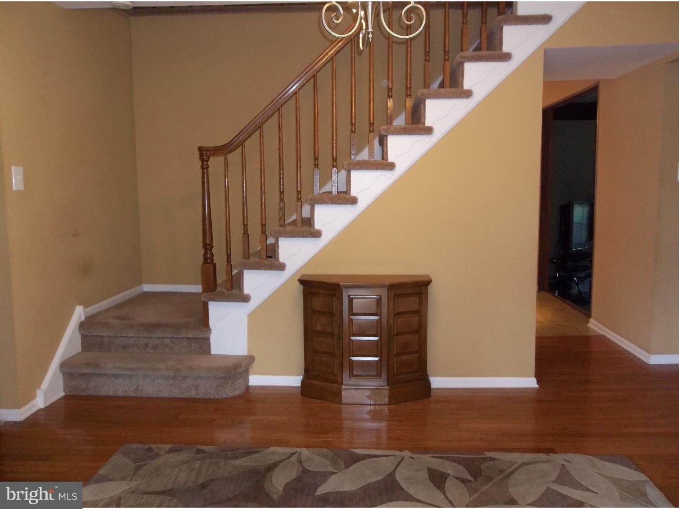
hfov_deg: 65.3
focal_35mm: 27
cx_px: 340
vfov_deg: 51.4
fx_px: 530
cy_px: 254
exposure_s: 1/30
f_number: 3.5
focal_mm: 4.9
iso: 320
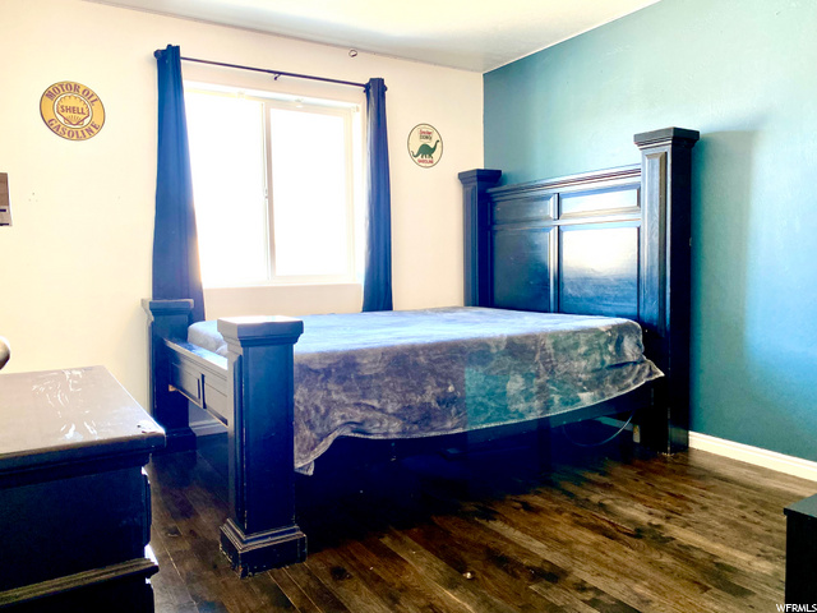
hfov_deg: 67.3
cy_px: 306
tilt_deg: -4.4
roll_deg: +0.1
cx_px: 408
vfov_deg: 53.1
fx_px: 614
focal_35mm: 26
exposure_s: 1/107
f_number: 1.8
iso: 125
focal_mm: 4.25
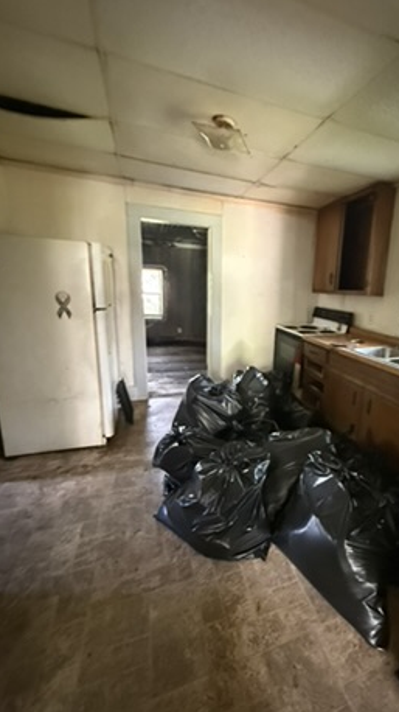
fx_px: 301
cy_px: 358
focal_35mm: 16
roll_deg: -4.2
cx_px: 264
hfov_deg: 65.3
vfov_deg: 99.4
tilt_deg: -12.1
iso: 1600
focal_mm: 2.22
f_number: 2.2
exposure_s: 1/40
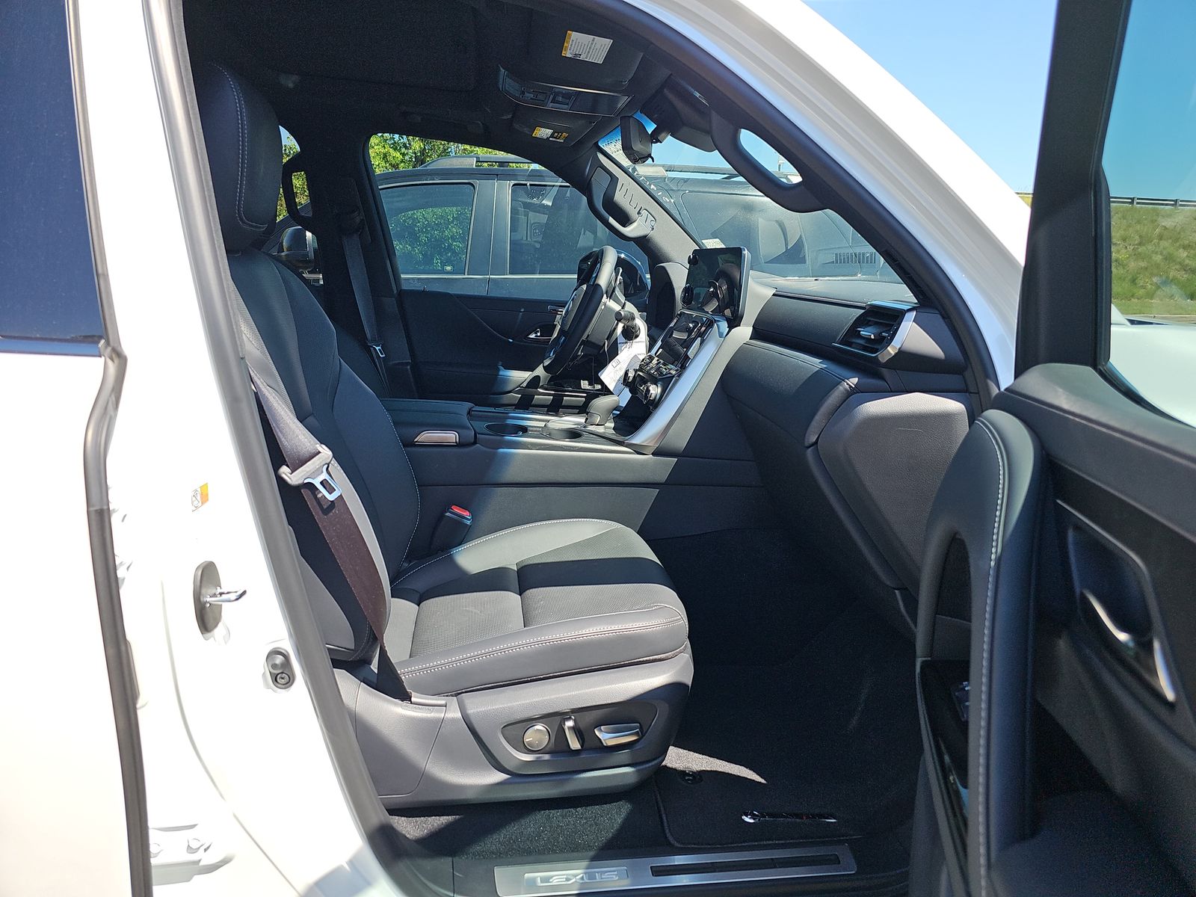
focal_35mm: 23
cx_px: 598
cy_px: 448
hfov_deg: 73.9
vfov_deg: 58.9
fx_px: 795
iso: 50
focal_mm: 6.3
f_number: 1.7
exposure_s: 1/198
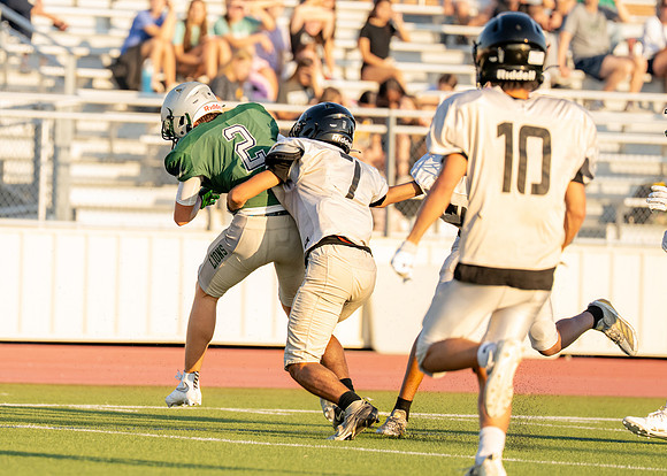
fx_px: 7359
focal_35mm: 389
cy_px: 186
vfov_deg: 3.7
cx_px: 163
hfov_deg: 5.2
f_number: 2.8
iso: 500
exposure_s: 1/2000
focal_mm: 200
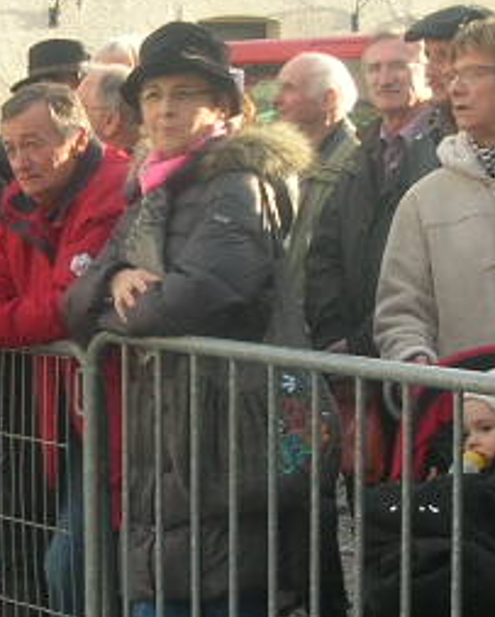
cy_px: 298
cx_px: 244
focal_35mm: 138
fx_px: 2523
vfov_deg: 13.9
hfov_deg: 11.2
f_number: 2.8
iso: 50
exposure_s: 1/233
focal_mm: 5.8
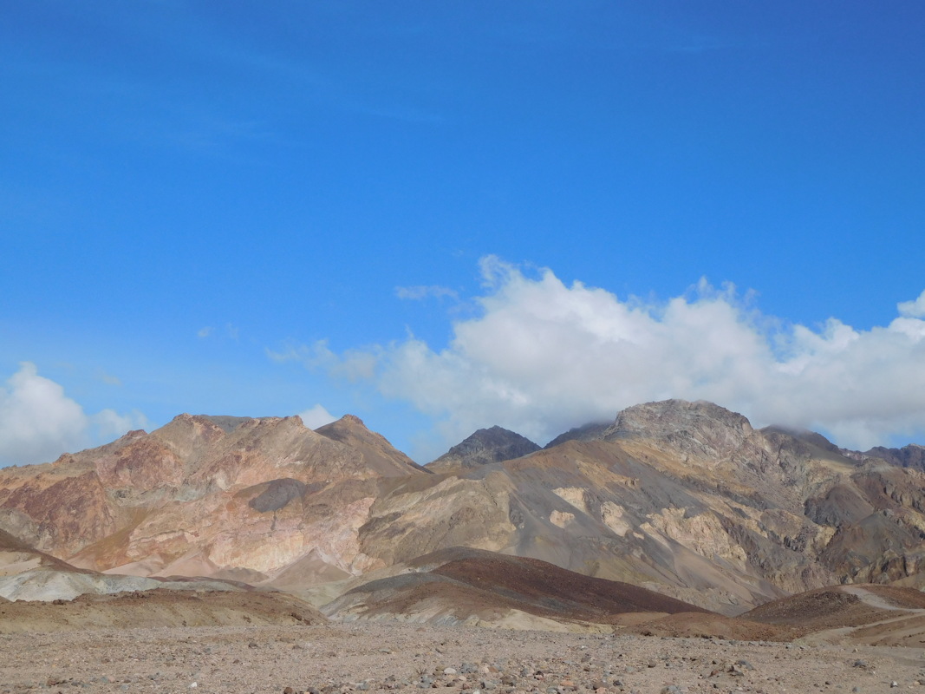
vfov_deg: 32.2
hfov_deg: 42.1
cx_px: 462
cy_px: 347
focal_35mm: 45
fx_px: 1202
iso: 125
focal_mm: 8
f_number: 8
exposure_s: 1/500
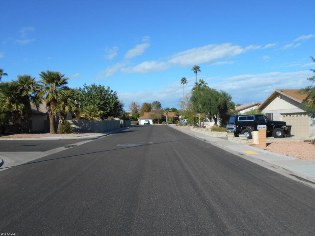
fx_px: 246
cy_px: 120
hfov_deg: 65.3
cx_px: 163
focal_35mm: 27
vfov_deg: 51.4
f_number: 3.2
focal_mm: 4.6
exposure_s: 1/1250
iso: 80
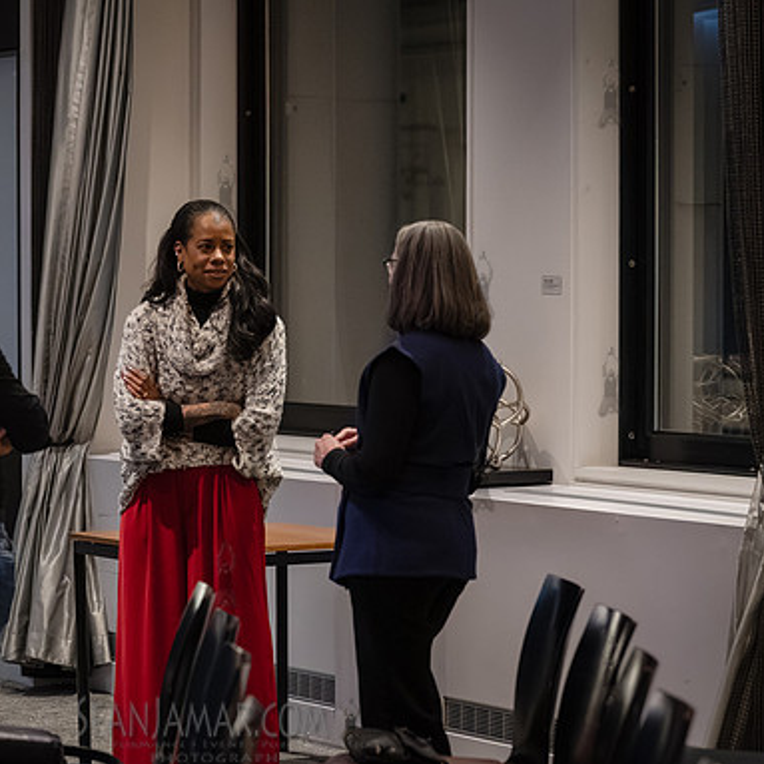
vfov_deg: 13.1
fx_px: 3321
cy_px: 381
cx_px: 223
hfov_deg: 13.1
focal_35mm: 133
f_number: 3.5
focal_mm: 92
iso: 8000
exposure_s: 1/320
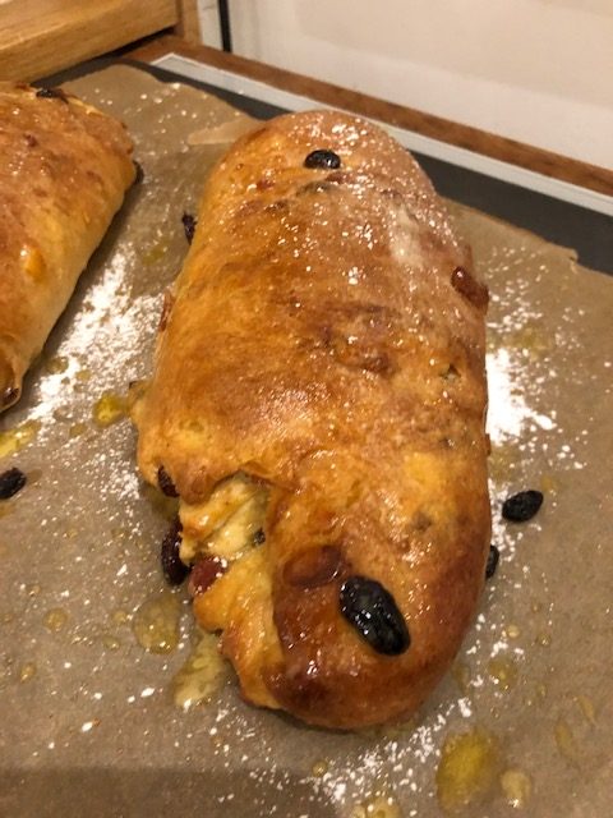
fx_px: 661
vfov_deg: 63.4
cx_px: 306
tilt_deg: -46.4
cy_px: 409
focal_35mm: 28
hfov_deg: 49.7
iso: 100
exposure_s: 1/6
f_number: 1.8
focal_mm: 3.99
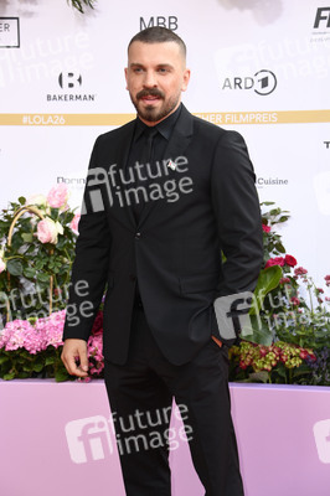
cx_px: 165
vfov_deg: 22.6
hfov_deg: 15.2
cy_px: 248
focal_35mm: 90
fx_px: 1240
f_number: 5.6
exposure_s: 1/250
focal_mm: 90
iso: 640
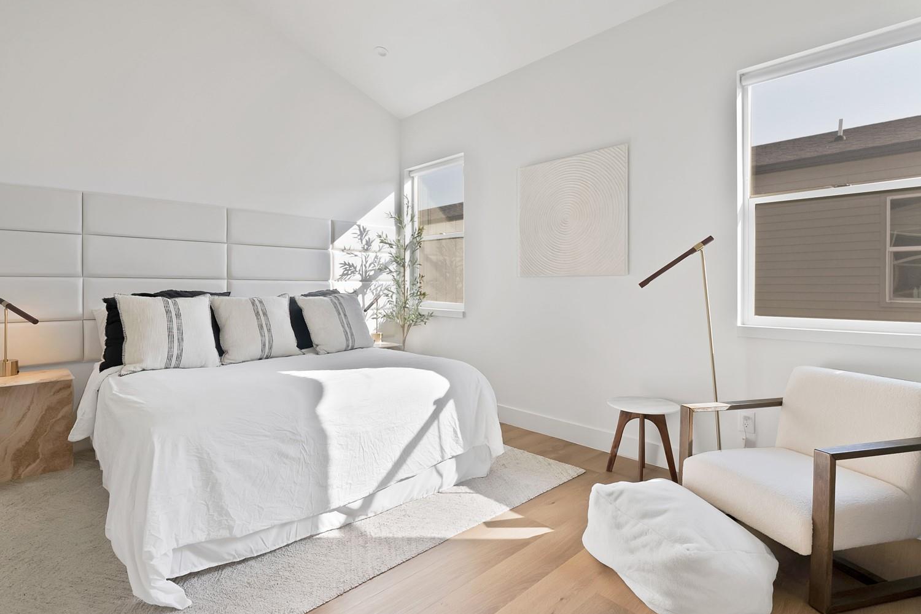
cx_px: 408
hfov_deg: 96.3
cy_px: 286
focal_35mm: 16
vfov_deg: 73.6
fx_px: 409
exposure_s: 1/40
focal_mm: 12
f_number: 9
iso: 640
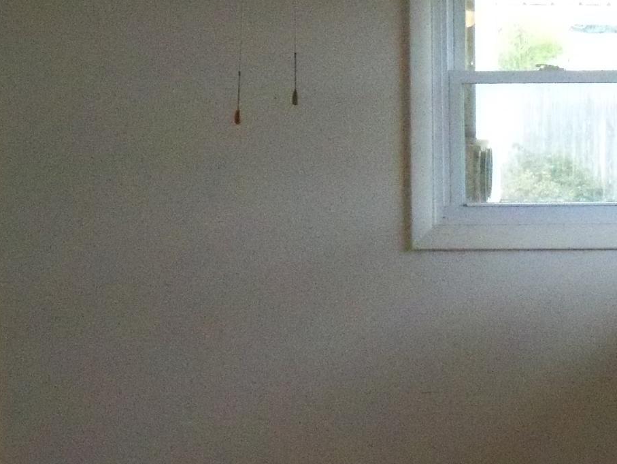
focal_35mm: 79
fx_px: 1409
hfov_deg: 23.7
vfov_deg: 18.7
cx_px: 606
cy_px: 218
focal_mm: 6.2
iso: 1600
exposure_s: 1/320
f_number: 3.5
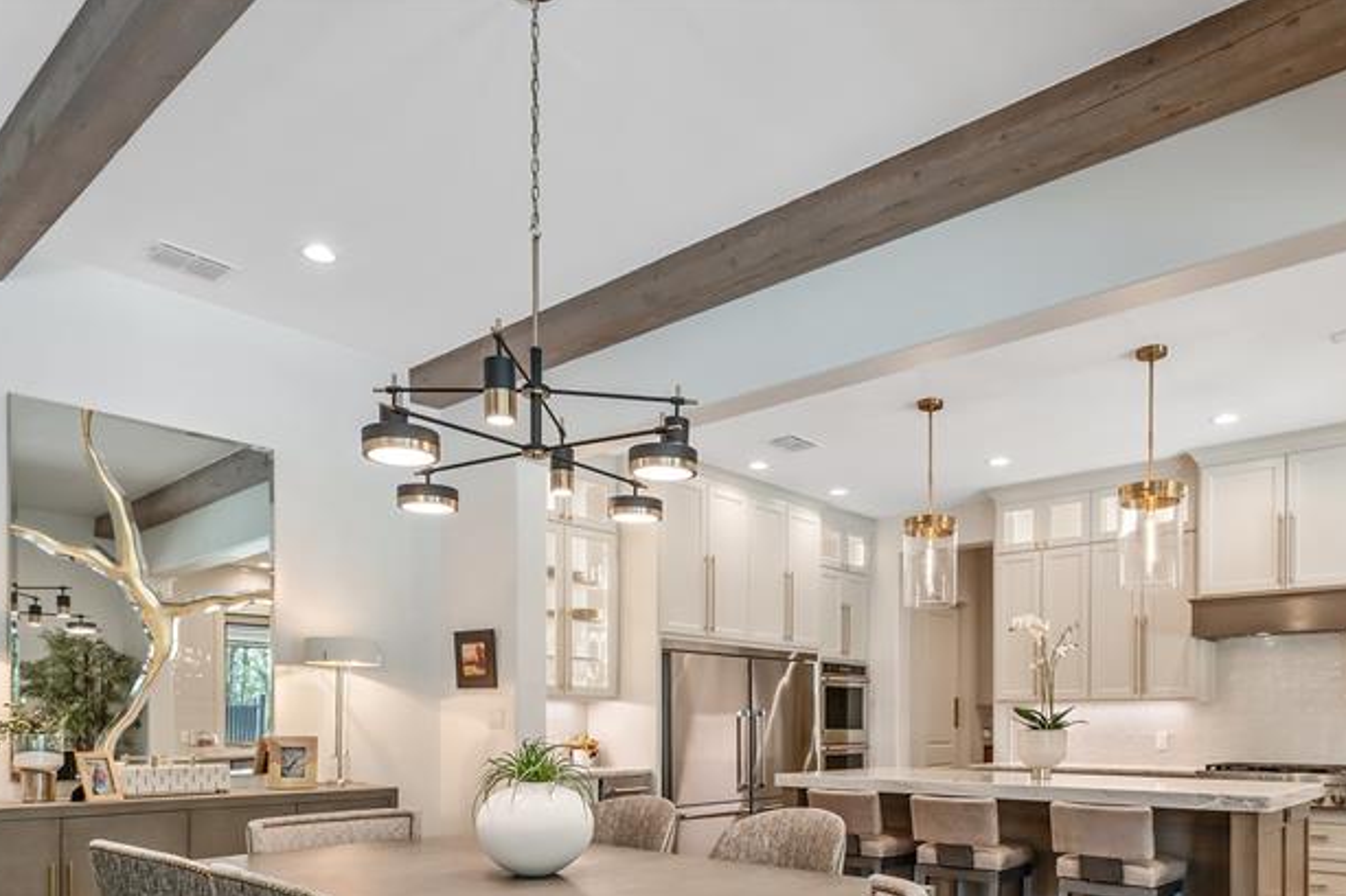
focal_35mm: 25
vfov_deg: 47.9
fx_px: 934
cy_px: 740
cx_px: 774
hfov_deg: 71.1
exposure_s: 1/30
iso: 800
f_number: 8
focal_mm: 15
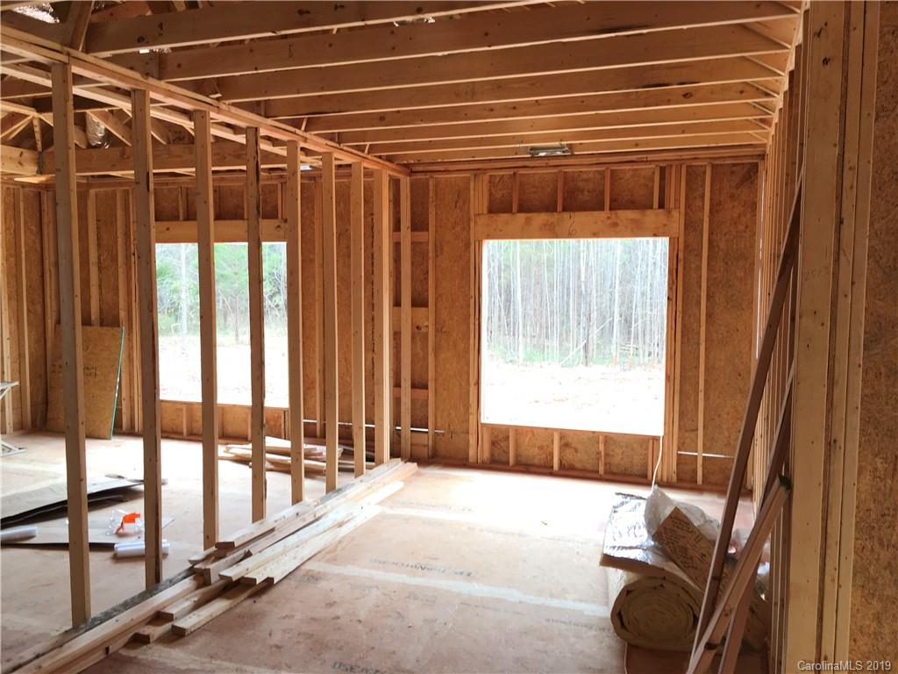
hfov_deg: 61.7
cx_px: 449
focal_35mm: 29
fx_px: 752
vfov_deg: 48.2
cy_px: 337
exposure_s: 1/40
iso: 32
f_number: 2.2
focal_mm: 4.15
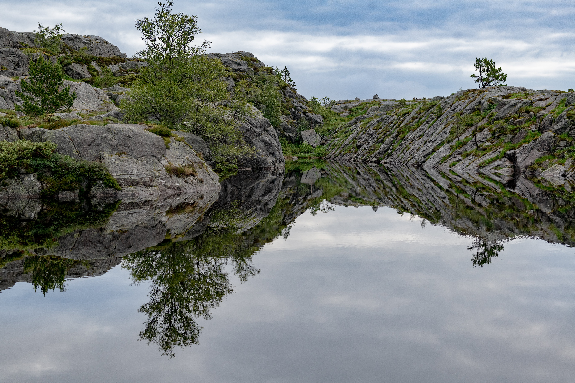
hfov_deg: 41.1
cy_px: 192
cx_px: 288
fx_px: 767
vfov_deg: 28.1
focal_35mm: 48
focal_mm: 48
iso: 250
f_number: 5.6
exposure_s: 1/250
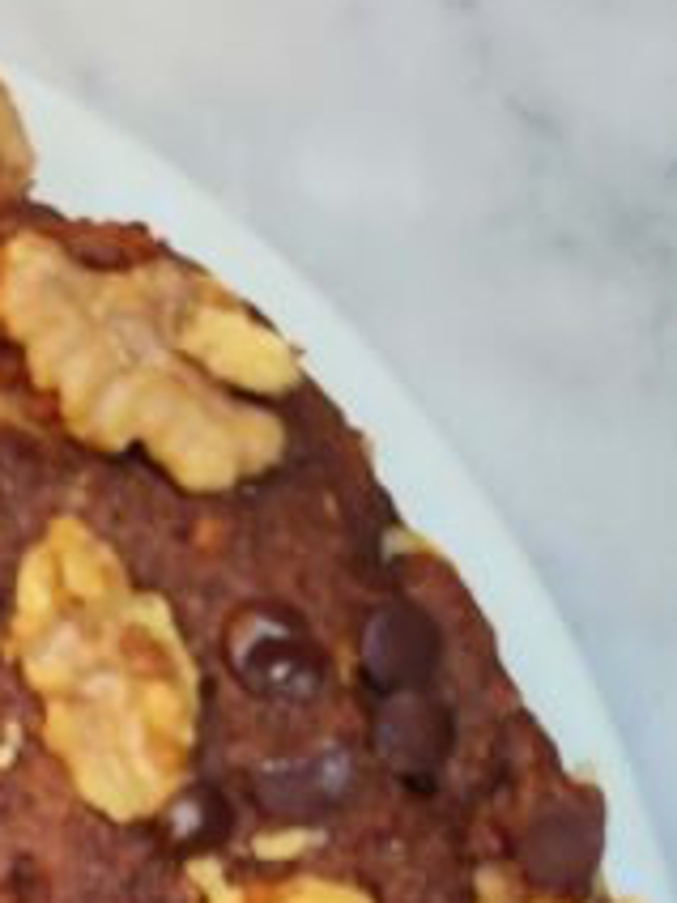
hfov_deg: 11.8
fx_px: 2947
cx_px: -664
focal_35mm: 113
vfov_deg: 16.2
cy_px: 1269
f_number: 1.9
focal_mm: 6.04
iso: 102
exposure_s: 1/33
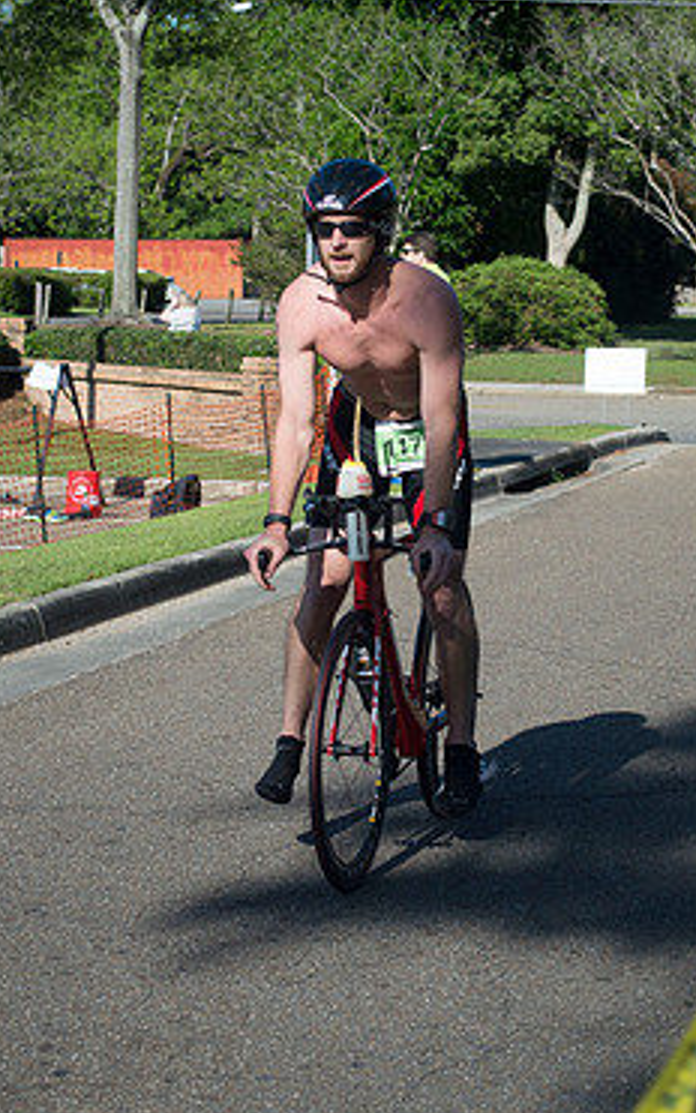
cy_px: 468
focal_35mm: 89
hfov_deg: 14.7
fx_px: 2700
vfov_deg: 23.3
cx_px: 392
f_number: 6.3
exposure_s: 1/1600
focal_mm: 48
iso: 400
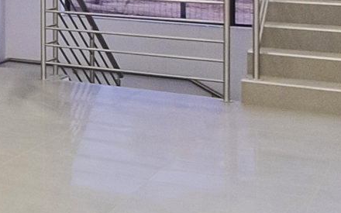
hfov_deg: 14.4
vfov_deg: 14.3
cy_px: -33
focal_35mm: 89
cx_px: -493
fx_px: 827
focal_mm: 10
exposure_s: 1/2
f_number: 18
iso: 500
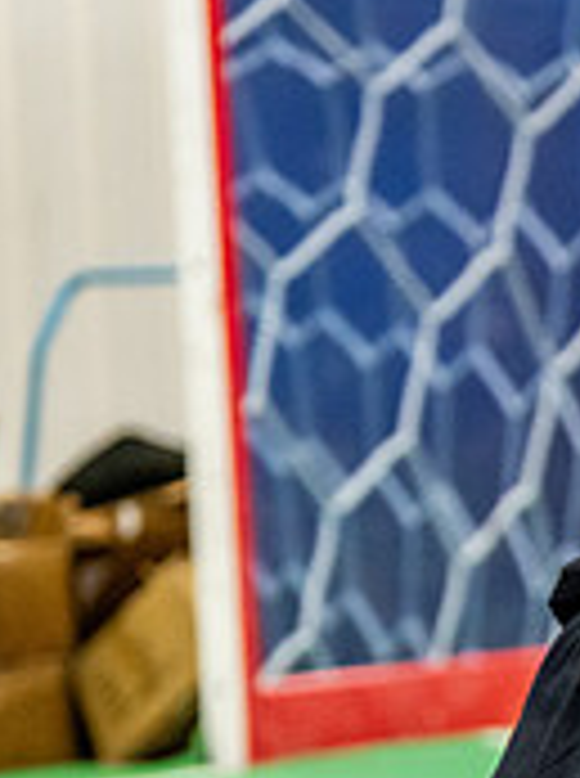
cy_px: 645
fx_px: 7176
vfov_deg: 6.2
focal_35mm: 320
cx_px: 863
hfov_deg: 4.6
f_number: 2.8
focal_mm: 99
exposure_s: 1/500
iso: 6400
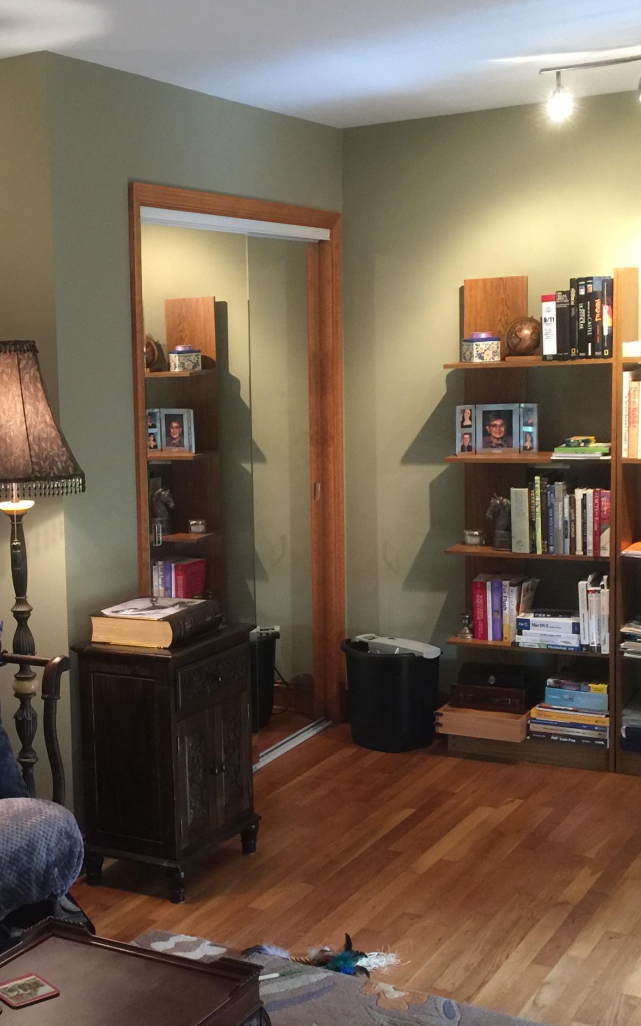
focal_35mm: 49
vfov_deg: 41.0
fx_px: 1370
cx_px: 98
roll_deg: +0.8
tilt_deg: -6.0
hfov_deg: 25.7
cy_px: 560
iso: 125
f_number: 2.2
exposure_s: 1/15
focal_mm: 4.15
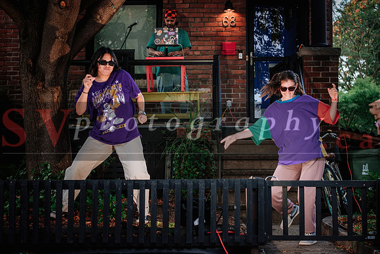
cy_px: 127
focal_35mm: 75
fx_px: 792
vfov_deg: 18.2
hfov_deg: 27.0
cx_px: 190
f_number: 2.8
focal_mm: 50
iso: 400
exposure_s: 1/200
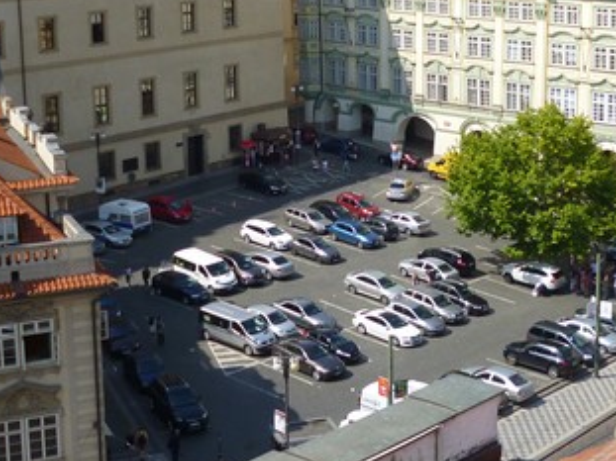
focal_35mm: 72
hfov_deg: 27.0
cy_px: 144
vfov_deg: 20.3
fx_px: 1281
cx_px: 355
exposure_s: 1/100
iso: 100
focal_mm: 5
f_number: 9
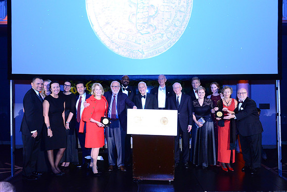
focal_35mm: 29
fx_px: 231
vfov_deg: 45.0
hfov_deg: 63.6
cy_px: 96
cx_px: 144
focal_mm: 29
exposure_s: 1/60
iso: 6400
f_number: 8
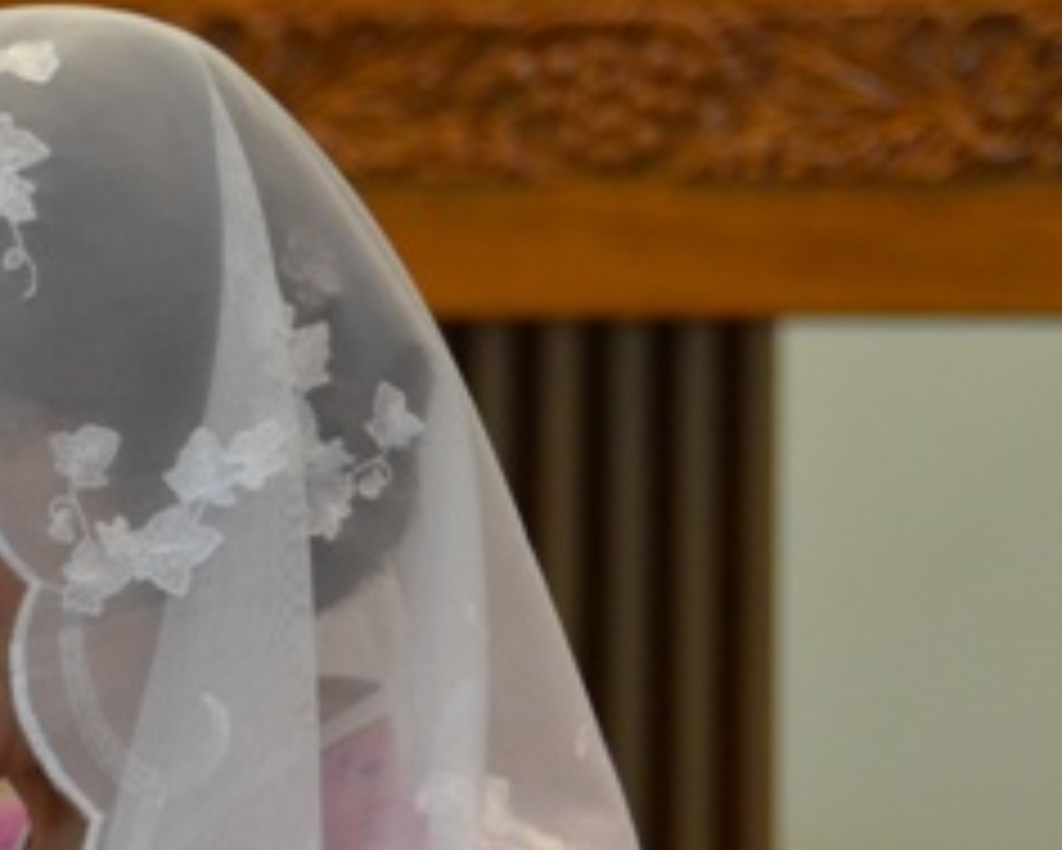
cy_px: 576
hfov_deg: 2.5
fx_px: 23929
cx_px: 162
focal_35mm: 761
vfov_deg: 2.0
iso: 1600
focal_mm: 200
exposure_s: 1/50
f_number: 5.6
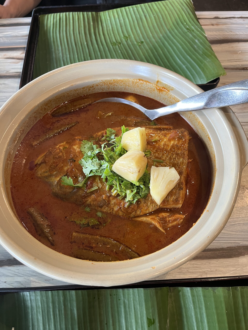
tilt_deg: -60.5
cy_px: 165
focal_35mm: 26
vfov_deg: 67.3
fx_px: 248
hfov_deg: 53.1
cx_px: 124
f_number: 1.6
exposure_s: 1/50
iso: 160
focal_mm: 5.1
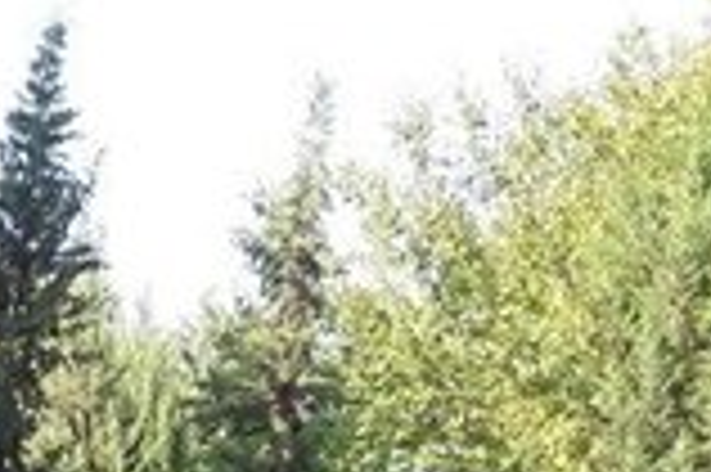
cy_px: 775
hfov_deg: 14.7
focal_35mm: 122
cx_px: -572
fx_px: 2407
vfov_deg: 10.7
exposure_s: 1/271
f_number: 1.9
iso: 40
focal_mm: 3.7
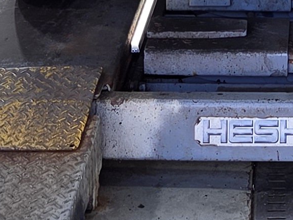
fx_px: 1338
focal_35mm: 158
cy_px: -309
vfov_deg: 8.6
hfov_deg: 12.4
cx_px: 279
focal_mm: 5.4
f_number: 1.8
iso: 25
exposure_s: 1/151
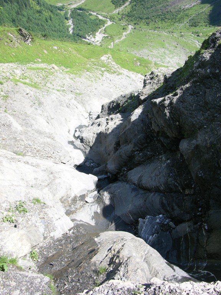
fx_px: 298
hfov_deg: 40.7
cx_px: 110
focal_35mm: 35
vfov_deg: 52.6
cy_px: 148
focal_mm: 8.9
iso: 50
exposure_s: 1/114
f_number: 5
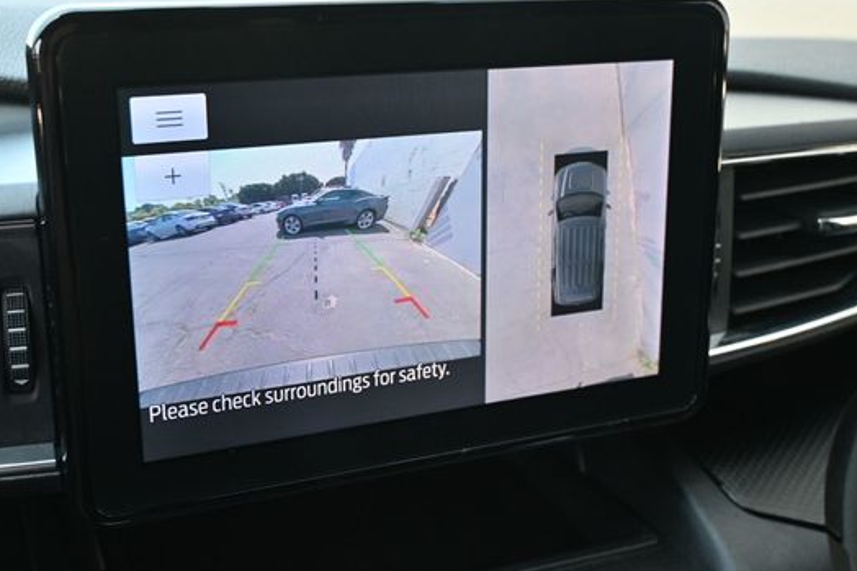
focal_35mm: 45
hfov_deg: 43.5
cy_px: 263
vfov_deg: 29.9
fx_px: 1069
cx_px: 357
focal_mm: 24.5
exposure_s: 1/125
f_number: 4.2
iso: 720
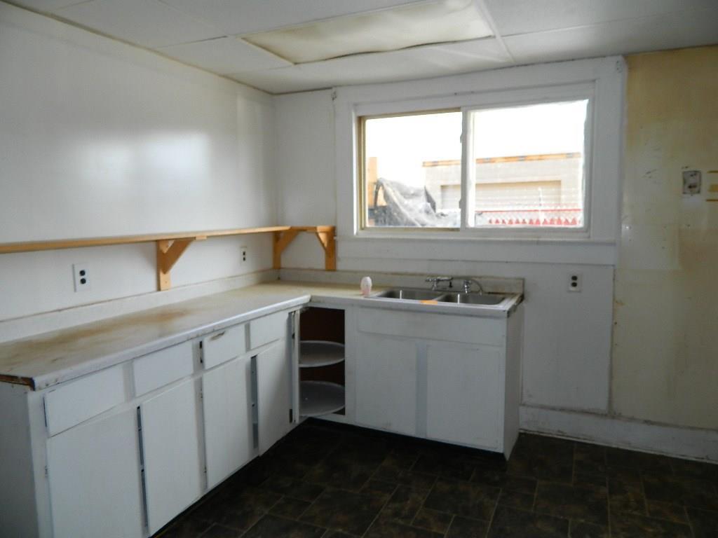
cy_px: 269
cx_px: 359
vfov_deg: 54.9
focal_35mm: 25
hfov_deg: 69.4
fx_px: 519
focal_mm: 4.5
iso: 80
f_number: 3.1
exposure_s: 1/80
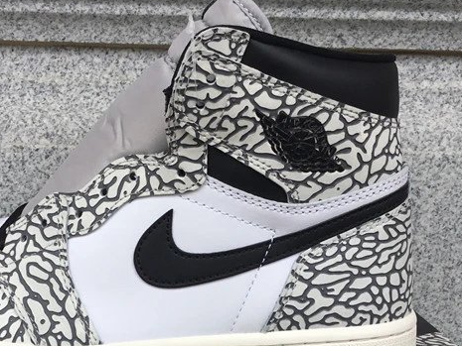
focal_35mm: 60
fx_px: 801
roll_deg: -0.8
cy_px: 309
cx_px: 152
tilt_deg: -12.0
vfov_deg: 23.8
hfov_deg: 31.9
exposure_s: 1/362
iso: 25
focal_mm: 3.3
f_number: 2.4
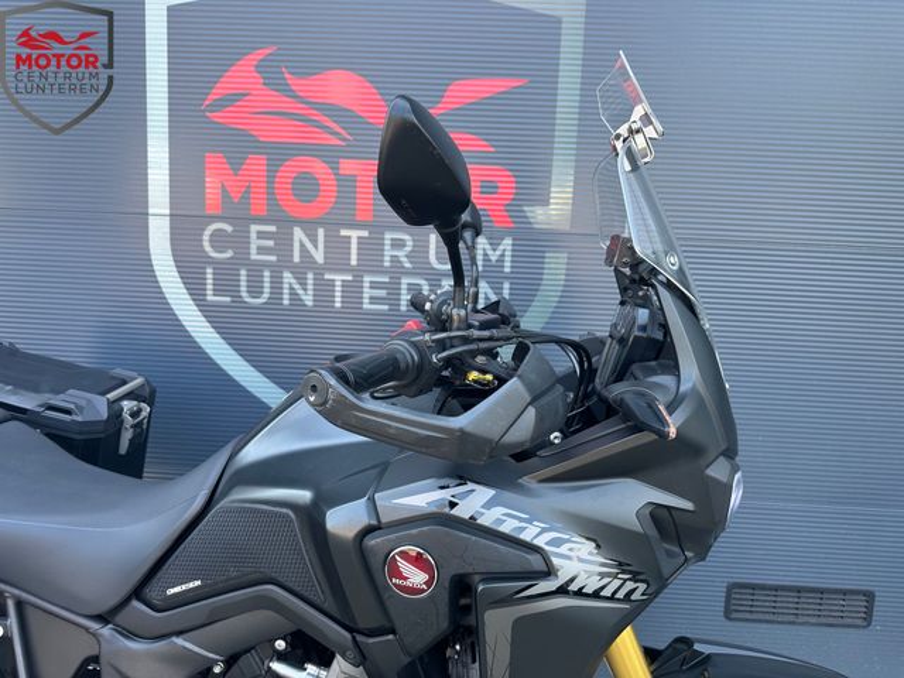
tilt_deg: -8.1
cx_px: 452
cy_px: 339
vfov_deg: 56.8
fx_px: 627
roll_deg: -3.1
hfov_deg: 71.6
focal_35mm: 24
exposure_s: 1/161
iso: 64
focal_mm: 6.86
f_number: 1.78
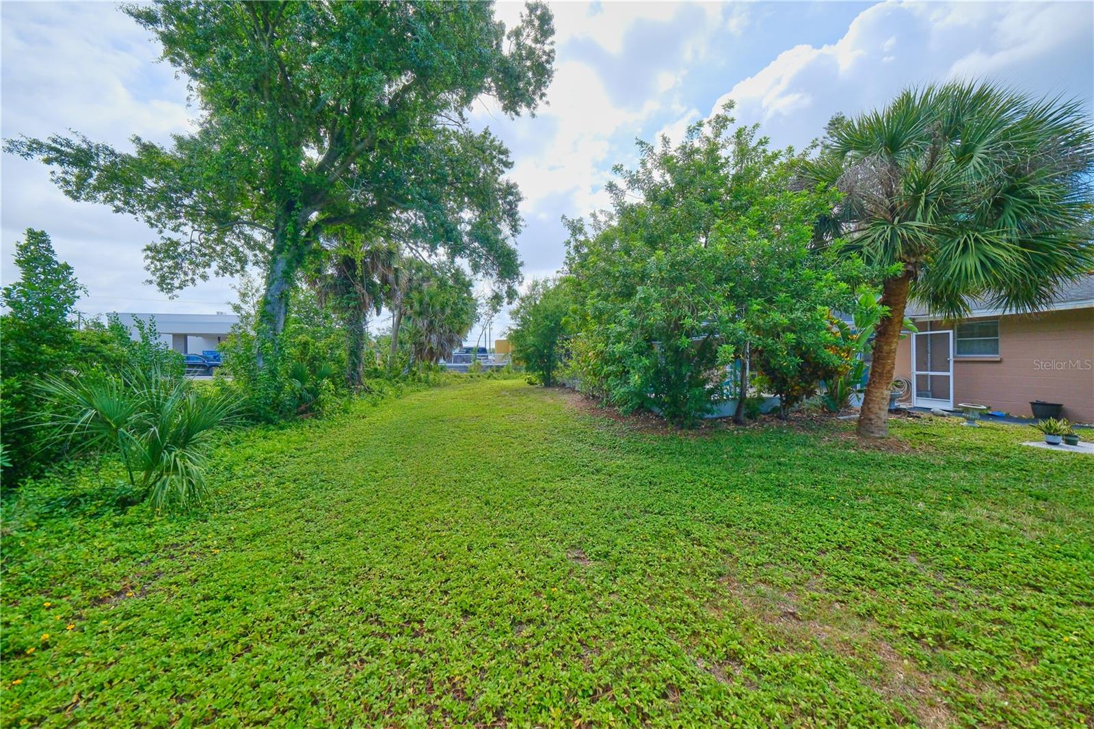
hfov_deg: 112.6
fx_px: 365
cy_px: 364
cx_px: 547
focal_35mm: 12
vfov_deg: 90.0
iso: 640
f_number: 4
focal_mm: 8.3
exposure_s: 1/1600
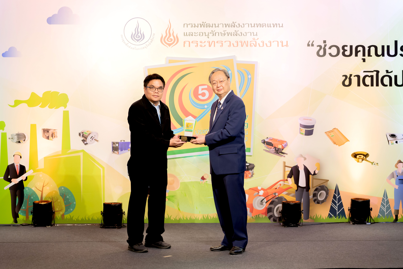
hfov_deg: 28.8
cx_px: 202
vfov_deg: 19.5
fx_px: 784
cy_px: 134
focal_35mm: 70
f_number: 2.8
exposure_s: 1/100
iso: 1000
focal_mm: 70
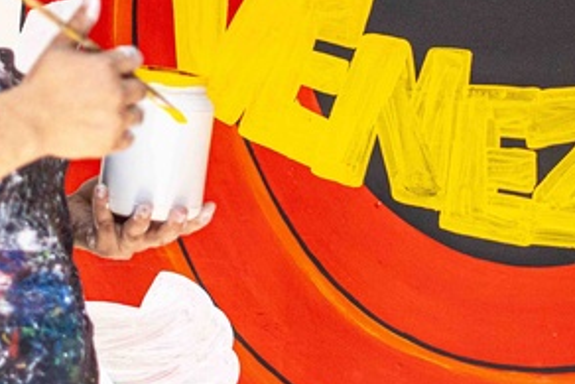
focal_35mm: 154
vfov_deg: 8.8
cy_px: -49
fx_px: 2461
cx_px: 278
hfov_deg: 13.3
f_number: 1.8
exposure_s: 1/2500
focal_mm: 50
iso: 2500
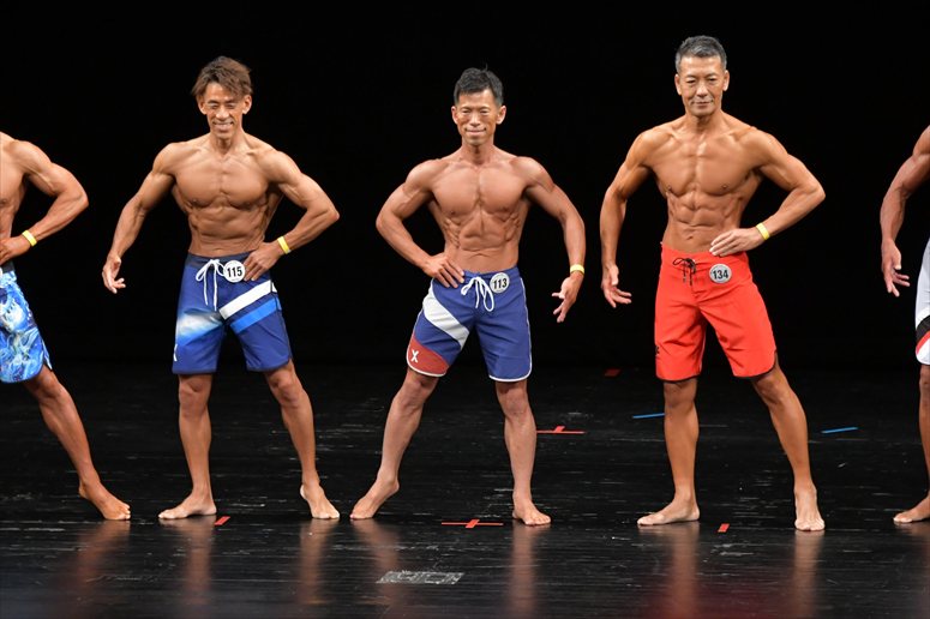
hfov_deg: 8.1
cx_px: 465
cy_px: 310
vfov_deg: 5.4
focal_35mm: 255
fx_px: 6584
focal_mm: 170
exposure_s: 1/400
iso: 3200
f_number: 5.6
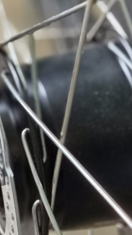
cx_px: 20
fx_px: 1257
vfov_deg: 10.7
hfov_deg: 6.0
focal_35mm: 202
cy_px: 72
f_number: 2.4
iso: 200
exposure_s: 1/100
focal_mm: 7
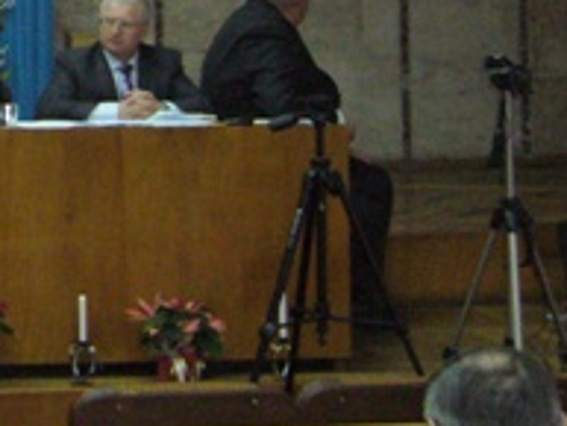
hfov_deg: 15.7
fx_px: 1901
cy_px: -97
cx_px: -264
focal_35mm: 116
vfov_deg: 12.5
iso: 400
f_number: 2.8
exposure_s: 1/30
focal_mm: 5.8
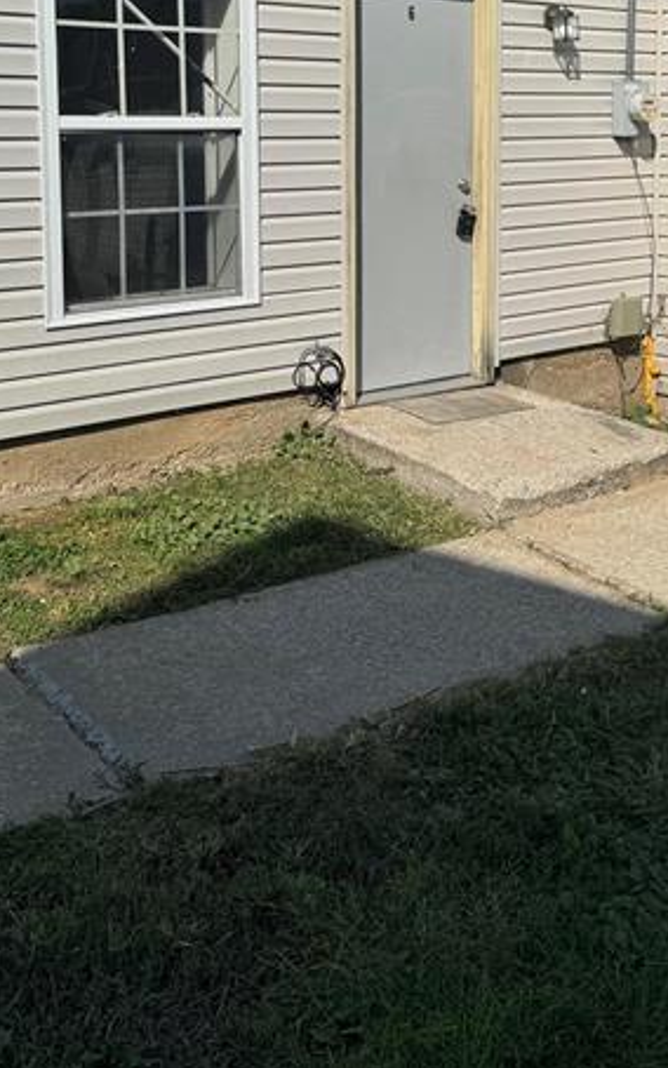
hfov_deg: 29.5
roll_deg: -0.2
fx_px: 1252
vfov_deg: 44.0
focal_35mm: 43
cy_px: 216
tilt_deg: -4.5
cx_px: 480
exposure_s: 1/10417
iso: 80
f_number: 1.78
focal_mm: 6.76
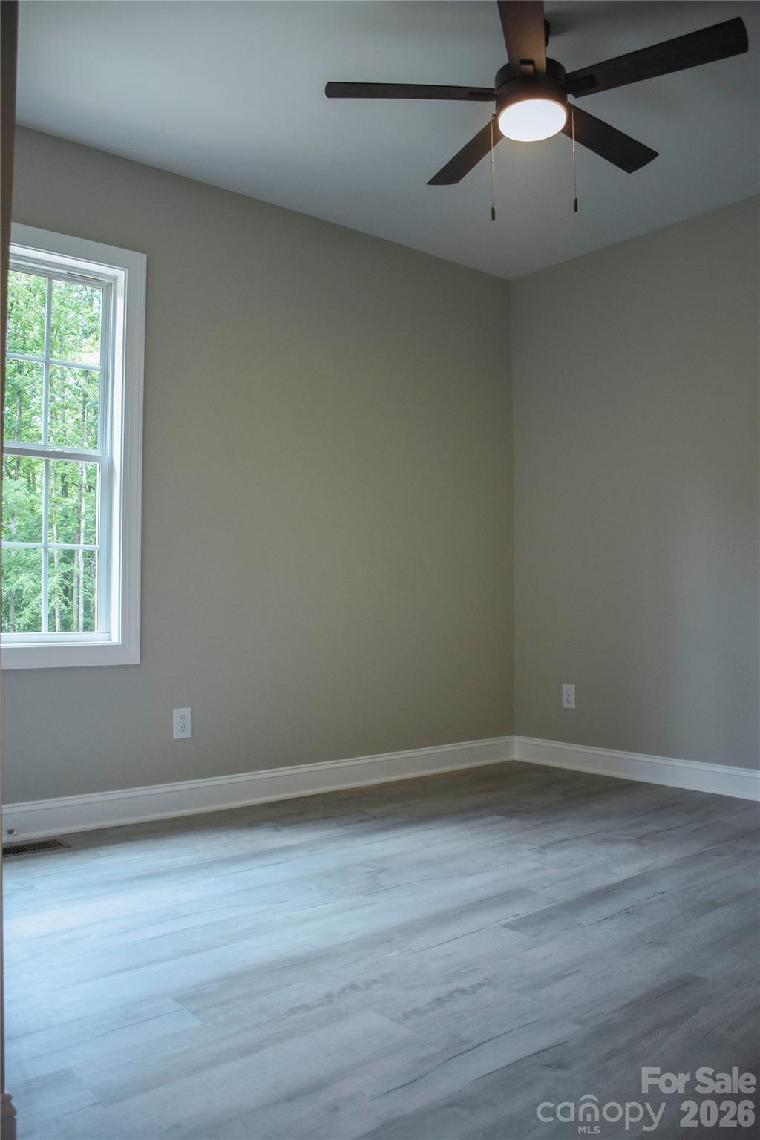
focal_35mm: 27
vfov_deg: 67.4
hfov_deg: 47.9
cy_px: 570
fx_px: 855
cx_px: 380
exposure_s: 1/320
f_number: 3.5
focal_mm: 18
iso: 1250
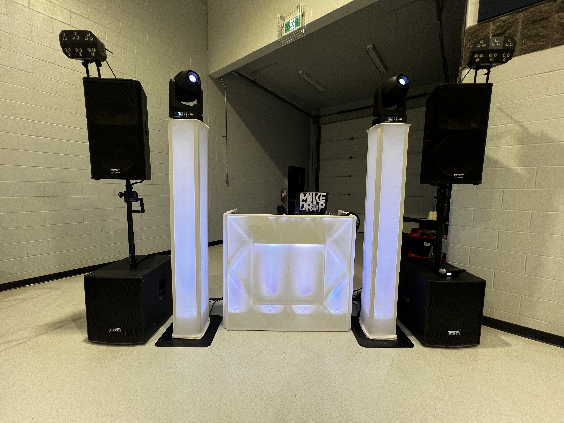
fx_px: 212
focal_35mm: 13
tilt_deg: -5.9
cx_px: 282
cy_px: 212
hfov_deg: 106.2
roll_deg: -0.7
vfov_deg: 89.9
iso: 80
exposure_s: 1/99
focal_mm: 1.57
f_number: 1.8
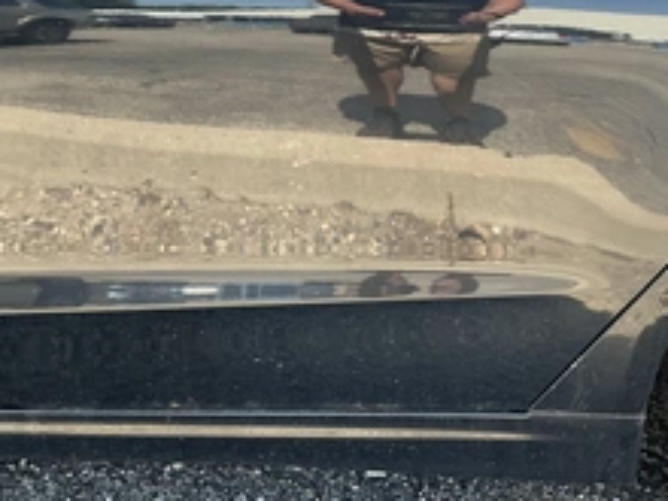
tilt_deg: -15.9
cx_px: 413
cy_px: 137
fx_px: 984
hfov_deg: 37.3
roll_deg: -1.1
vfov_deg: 28.2
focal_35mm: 51
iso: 16
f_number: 1.8
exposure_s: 1/127
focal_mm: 3
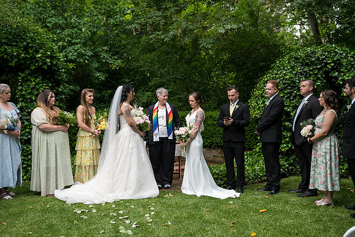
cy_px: 118
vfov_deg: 28.1
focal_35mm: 48
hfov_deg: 41.1
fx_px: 473
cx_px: 178
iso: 500
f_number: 4
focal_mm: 48
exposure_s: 1/400
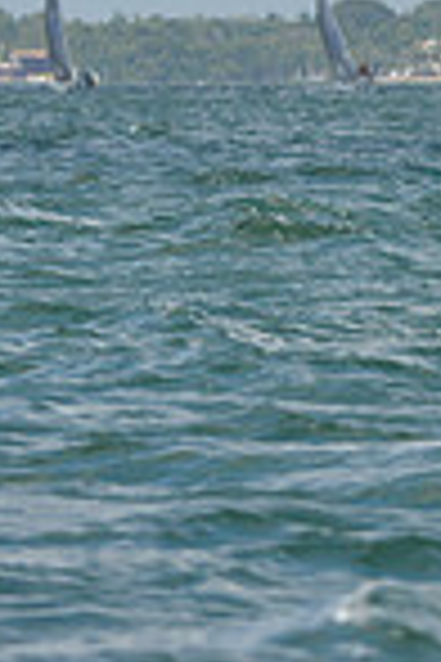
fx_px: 14460
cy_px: -590
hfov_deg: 1.7
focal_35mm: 787
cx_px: 610
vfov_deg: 2.6
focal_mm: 200
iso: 200
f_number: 6.3
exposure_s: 1/1250
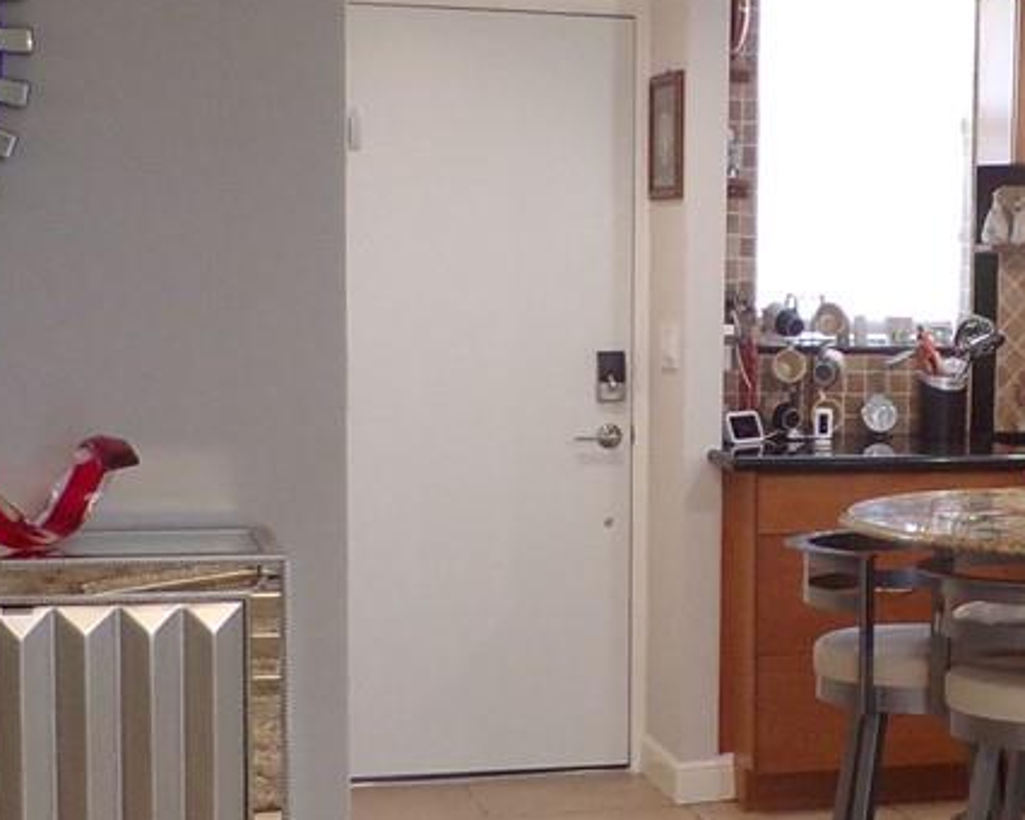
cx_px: 1008
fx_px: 2670
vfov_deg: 17.4
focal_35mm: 88
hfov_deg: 21.0
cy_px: 503
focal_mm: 4.3
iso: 170
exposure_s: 1/34
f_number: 3
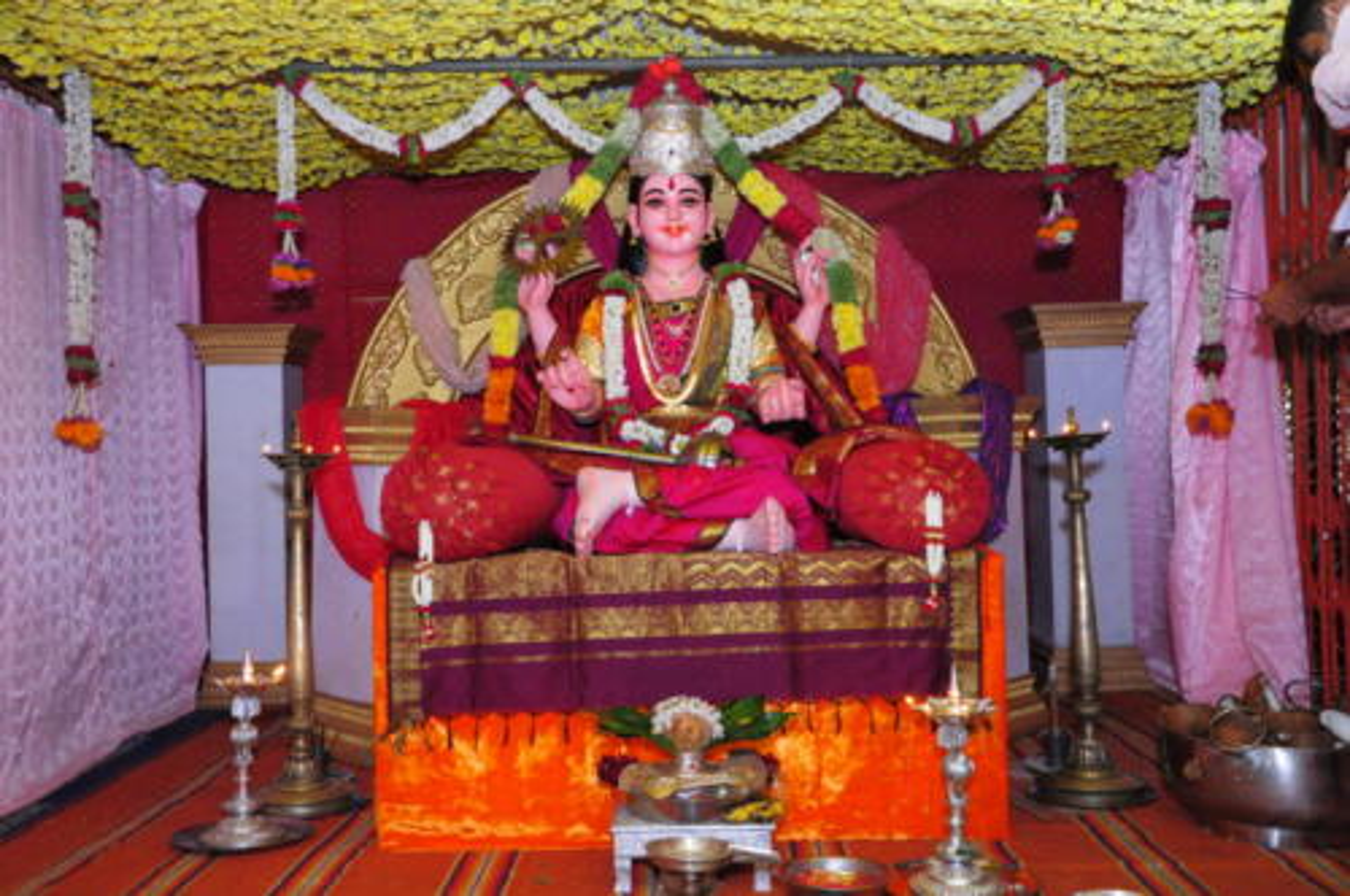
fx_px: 1404
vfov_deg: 35.4
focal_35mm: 38
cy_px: 448
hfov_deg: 51.3
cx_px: 675
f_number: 5.6
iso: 1600
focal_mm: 25
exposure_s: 1/50
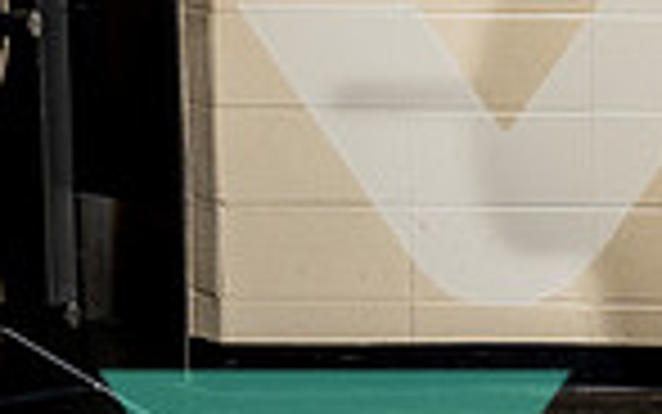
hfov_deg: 10.0
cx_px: 1261
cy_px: 65
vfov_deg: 6.7
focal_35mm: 197
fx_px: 3556
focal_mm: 49
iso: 100
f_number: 8
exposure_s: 1/200
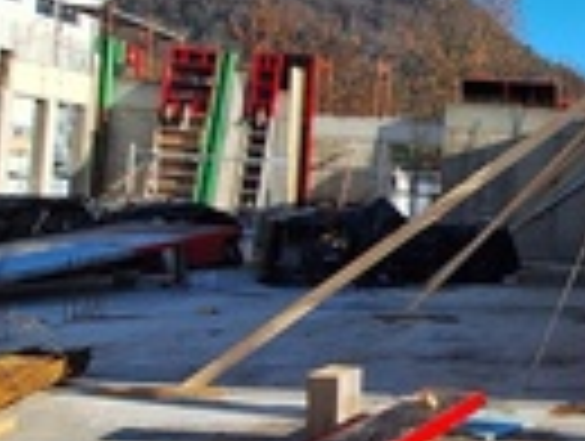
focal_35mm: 45
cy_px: 202
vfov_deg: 32.3
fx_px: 762
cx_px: 752
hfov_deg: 32.3
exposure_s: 1/1206
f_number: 2.2
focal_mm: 1.74
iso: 40
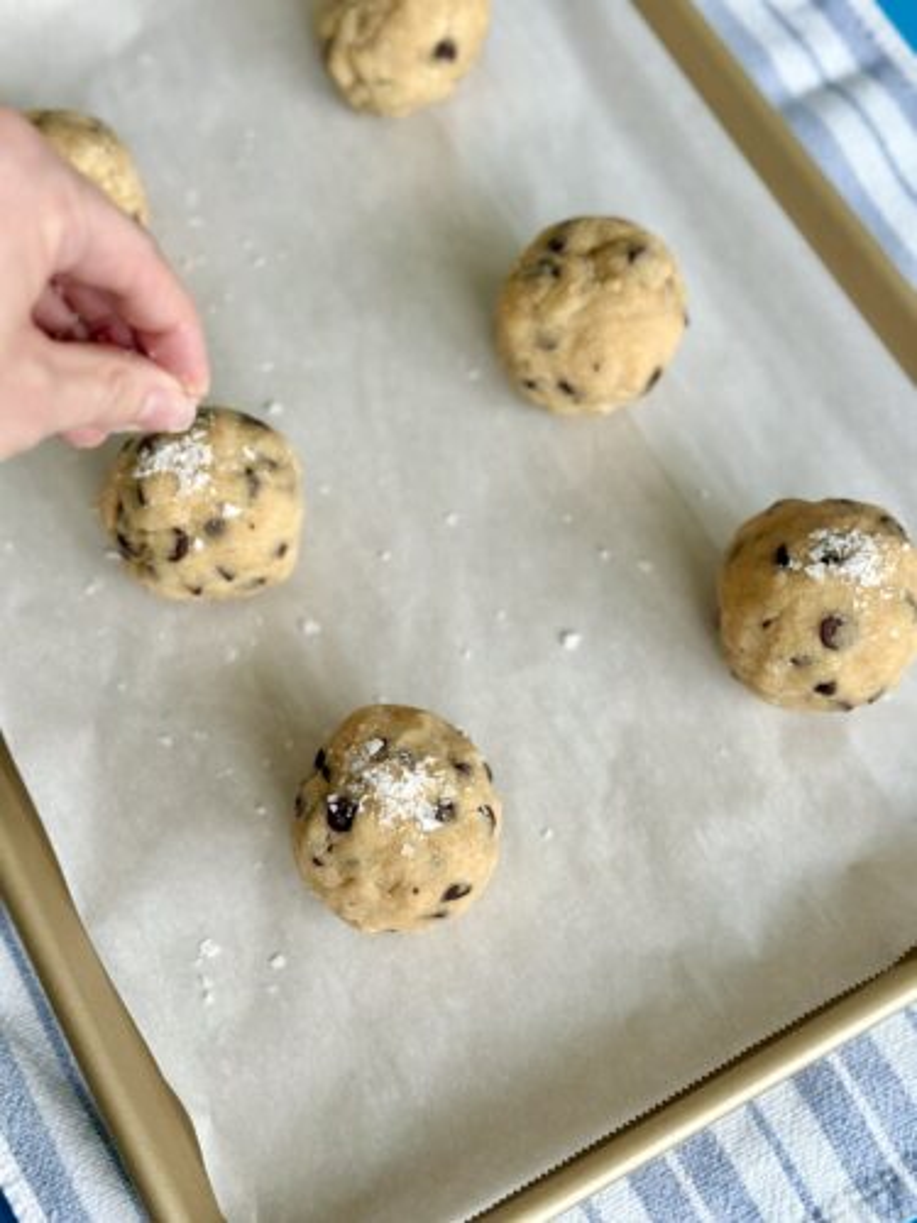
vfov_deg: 39.7
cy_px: 612
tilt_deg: -68.1
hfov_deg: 30.3
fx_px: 1695
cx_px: 458
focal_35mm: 48
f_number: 1.78
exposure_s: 1/456
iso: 80
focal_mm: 6.86
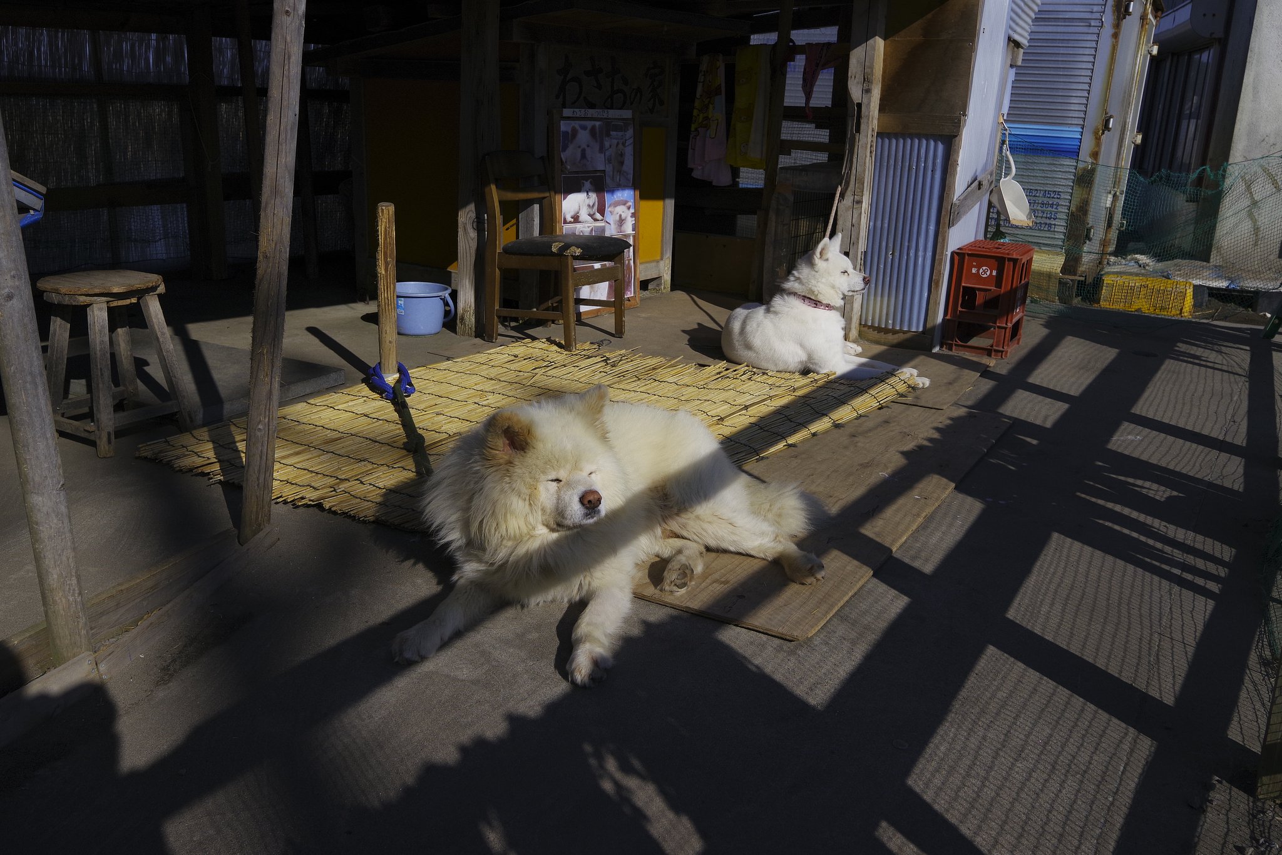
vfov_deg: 43.6
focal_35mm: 30
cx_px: 641
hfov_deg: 61.9
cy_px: 428
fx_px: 1069
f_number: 10
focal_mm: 30
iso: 640
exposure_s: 1/2500
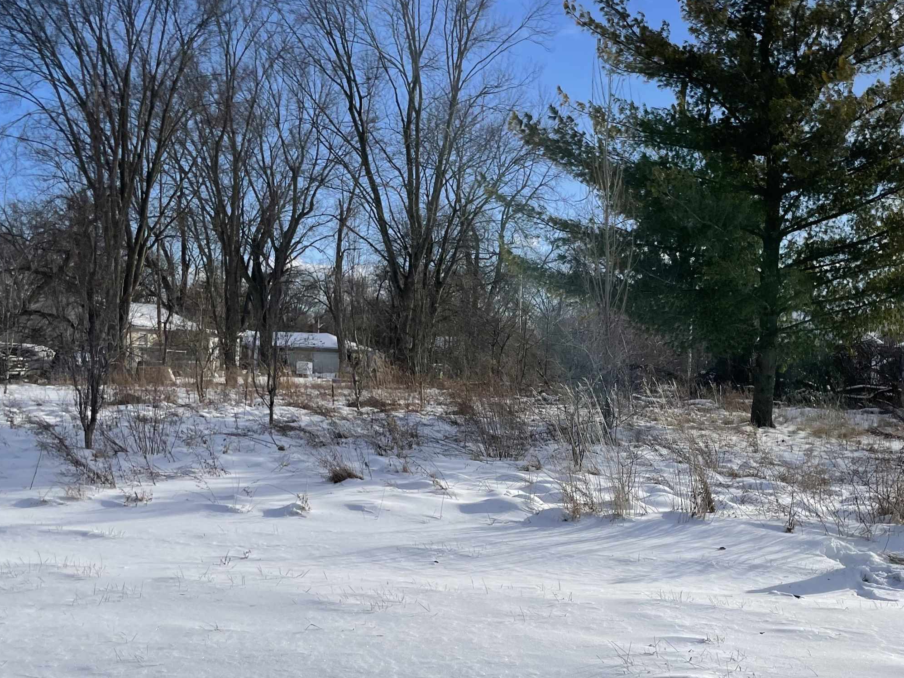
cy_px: 396
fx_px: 1045
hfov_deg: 46.2
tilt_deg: +0.0
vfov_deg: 35.9
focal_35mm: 40
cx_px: 588
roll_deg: -5.6
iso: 32
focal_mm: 4.2
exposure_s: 1/6494
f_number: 1.6
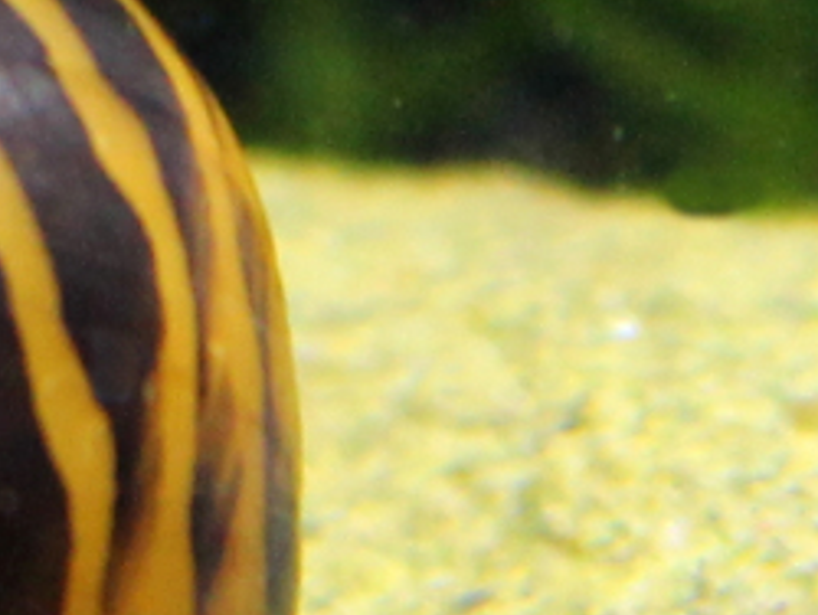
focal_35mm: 115
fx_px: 2720
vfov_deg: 12.9
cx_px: -255
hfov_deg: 16.2
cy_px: 308
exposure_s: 1/40
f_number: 3.2
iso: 80
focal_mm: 6
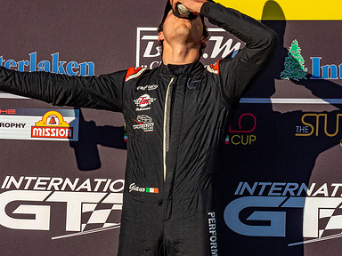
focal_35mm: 151
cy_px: 103
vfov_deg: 9.8
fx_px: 1492
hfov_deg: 13.1
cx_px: 179
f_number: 11
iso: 200
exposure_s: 1/160
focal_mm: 50
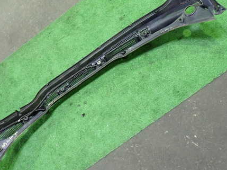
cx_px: 96
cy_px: 84
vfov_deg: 34.3
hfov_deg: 44.7
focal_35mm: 42
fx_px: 275
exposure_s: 1/30
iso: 640
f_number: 2.3
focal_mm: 5.4
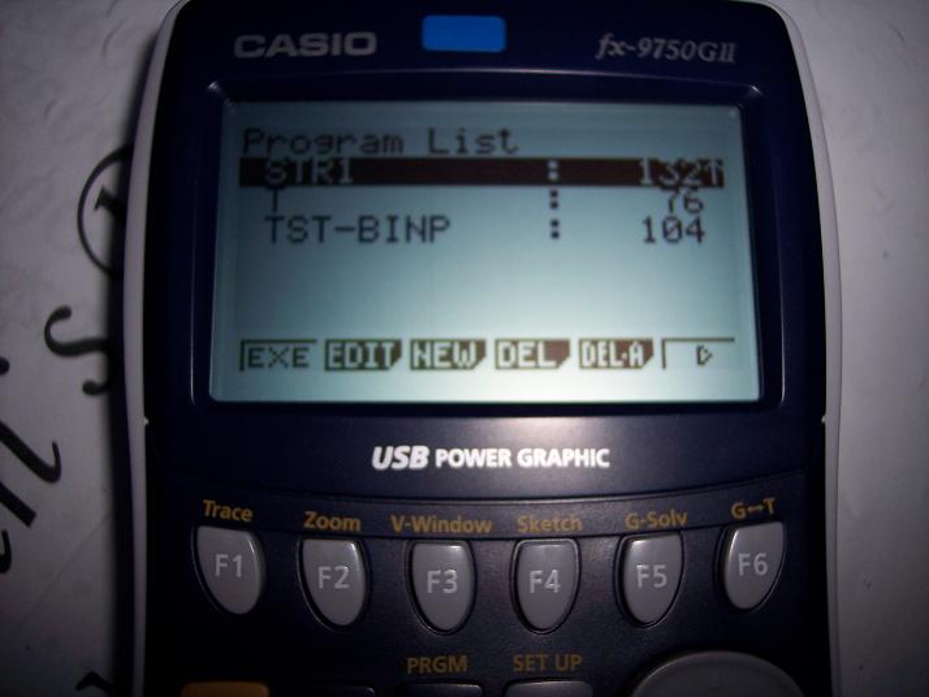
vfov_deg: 36.8
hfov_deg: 47.8
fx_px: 1047
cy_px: 348
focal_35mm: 39
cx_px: 464
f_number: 2.8
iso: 100
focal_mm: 8
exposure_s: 1/60
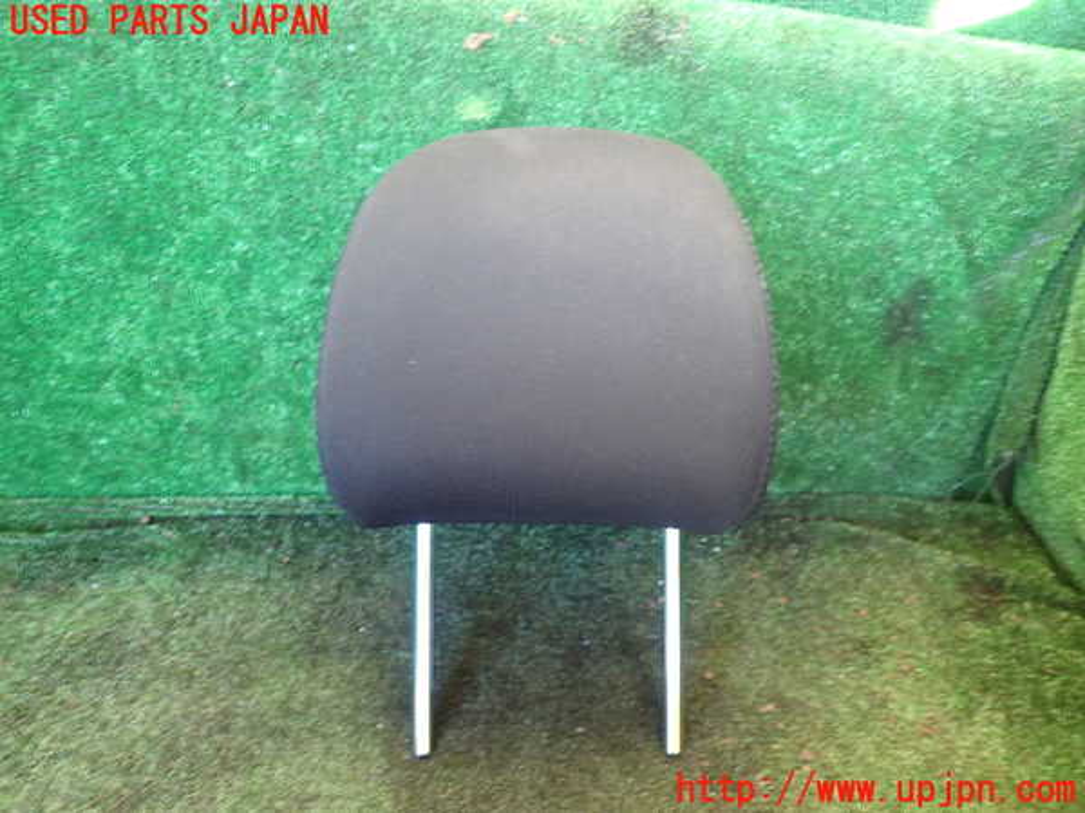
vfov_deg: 54.9
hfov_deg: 69.4
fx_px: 784
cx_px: 542
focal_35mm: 25
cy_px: 406
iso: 320
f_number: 2
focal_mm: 4.5
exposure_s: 1/30
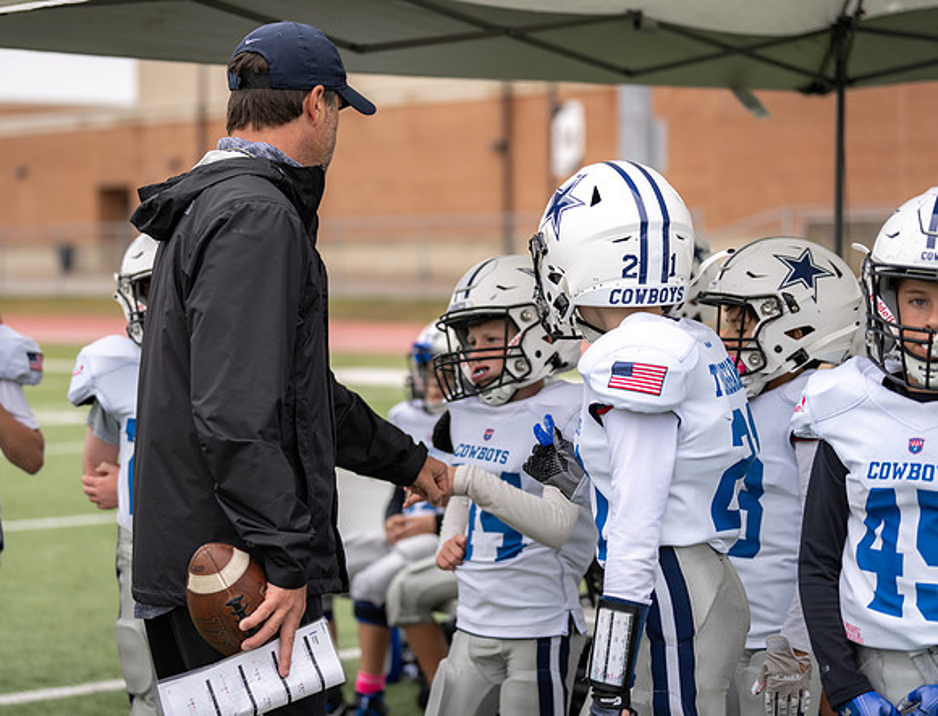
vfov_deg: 16.7
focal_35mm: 90
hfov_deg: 21.7
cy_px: 350
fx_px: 2442
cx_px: 389
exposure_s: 1/320
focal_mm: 80
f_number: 2.8
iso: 100
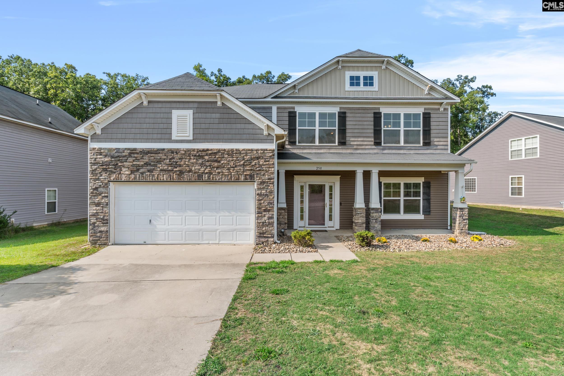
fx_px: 258
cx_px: 282
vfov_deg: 72.1
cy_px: 188
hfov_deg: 95.0
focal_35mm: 16
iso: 200
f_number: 6.3
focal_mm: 11
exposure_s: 1/250
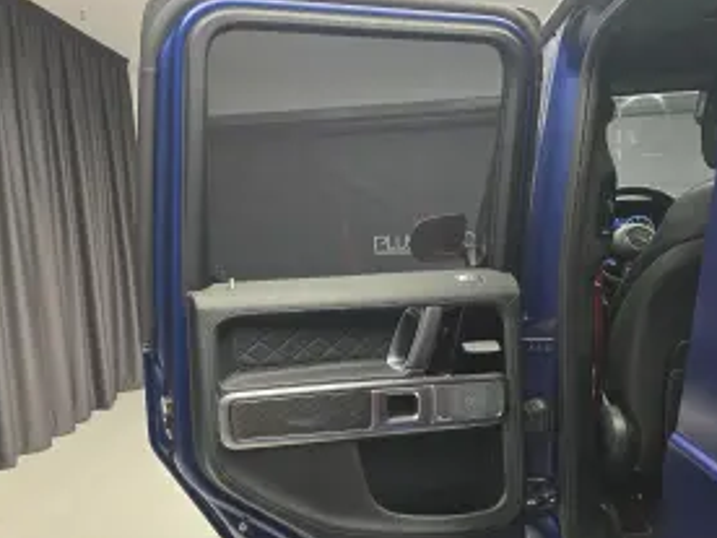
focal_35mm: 30
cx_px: 299
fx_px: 621
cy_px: 304
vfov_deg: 46.7
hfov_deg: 59.6
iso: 320
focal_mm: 6.3
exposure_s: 1/120
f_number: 1.7
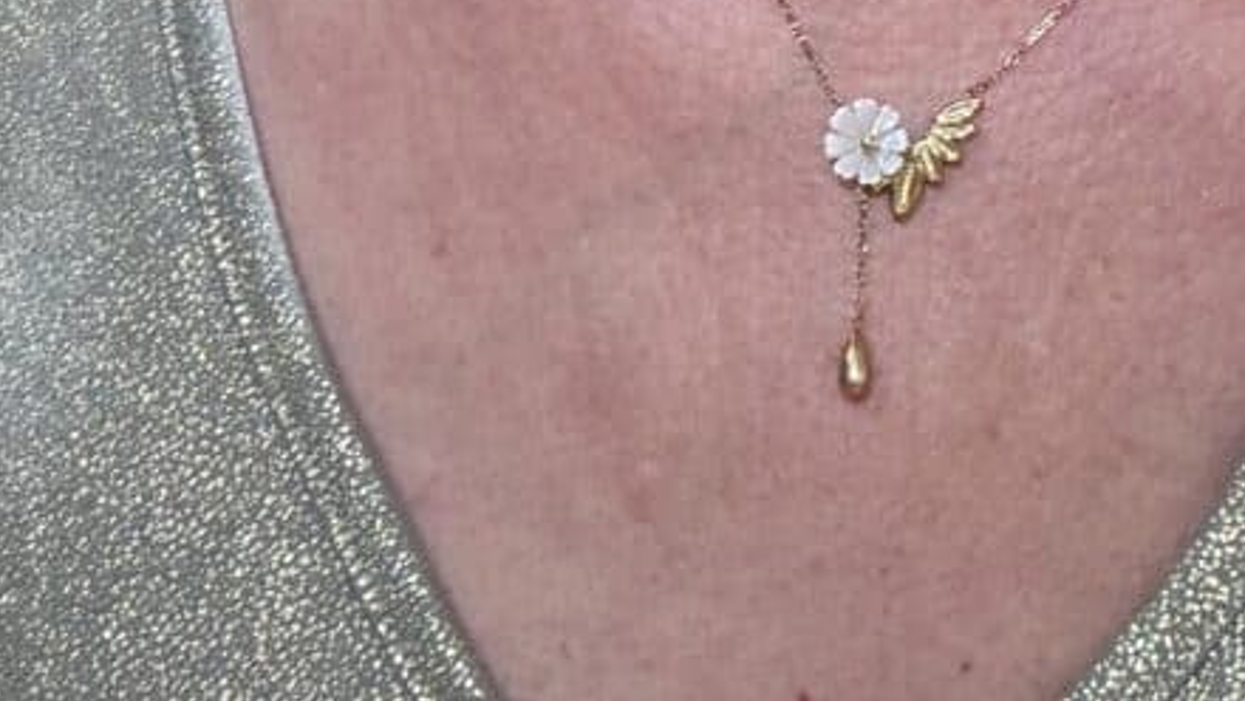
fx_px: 2510
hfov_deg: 27.5
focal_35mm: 76
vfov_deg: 15.0
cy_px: -291
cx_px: 905
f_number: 1.9
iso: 125
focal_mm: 2.69
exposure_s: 1/50
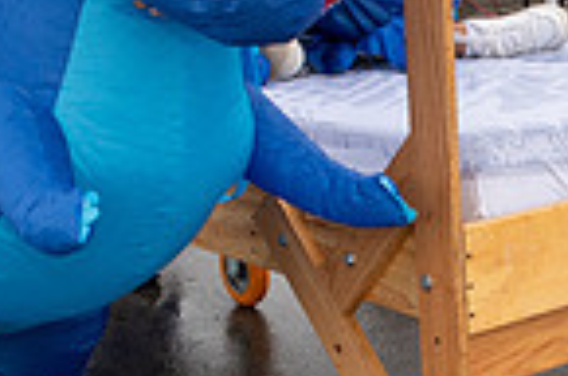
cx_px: 525
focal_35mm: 112
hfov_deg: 18.0
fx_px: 1763
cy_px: 157
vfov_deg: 12.2
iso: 400
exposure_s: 1/200
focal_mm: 24
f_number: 7.1
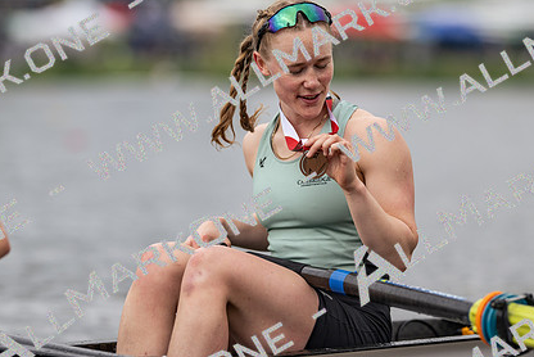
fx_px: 2791
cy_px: 184
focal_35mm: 188
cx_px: 244
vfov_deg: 7.3
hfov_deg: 10.9
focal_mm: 135
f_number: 1.8
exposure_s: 1/2000
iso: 64
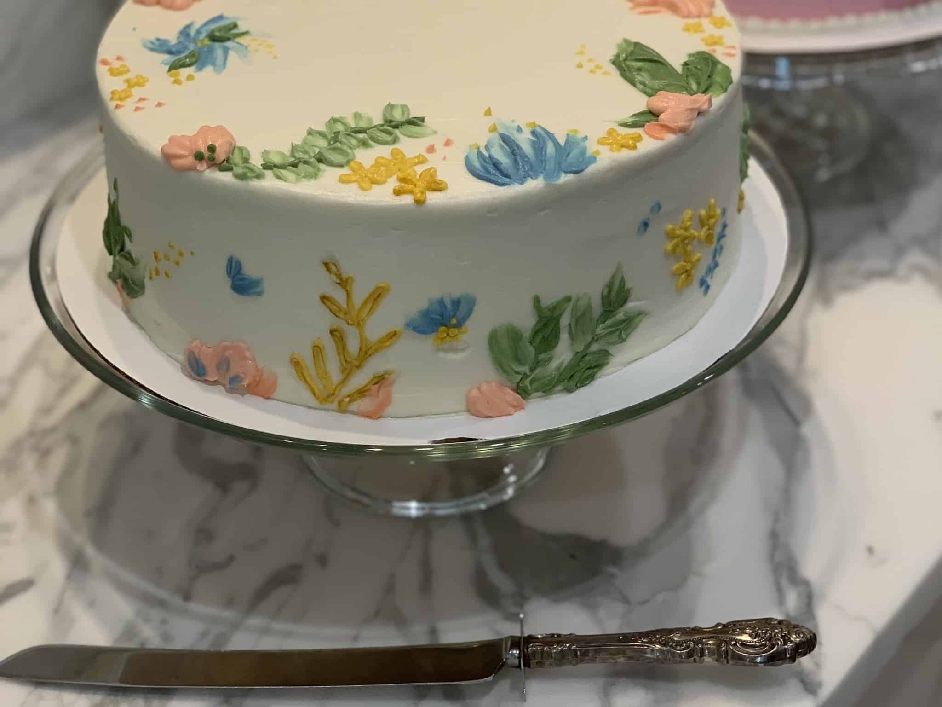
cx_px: 471
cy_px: 354
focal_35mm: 52
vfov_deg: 28.0
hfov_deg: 36.8
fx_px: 1415
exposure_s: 1/60
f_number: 2.4
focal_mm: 6
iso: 80
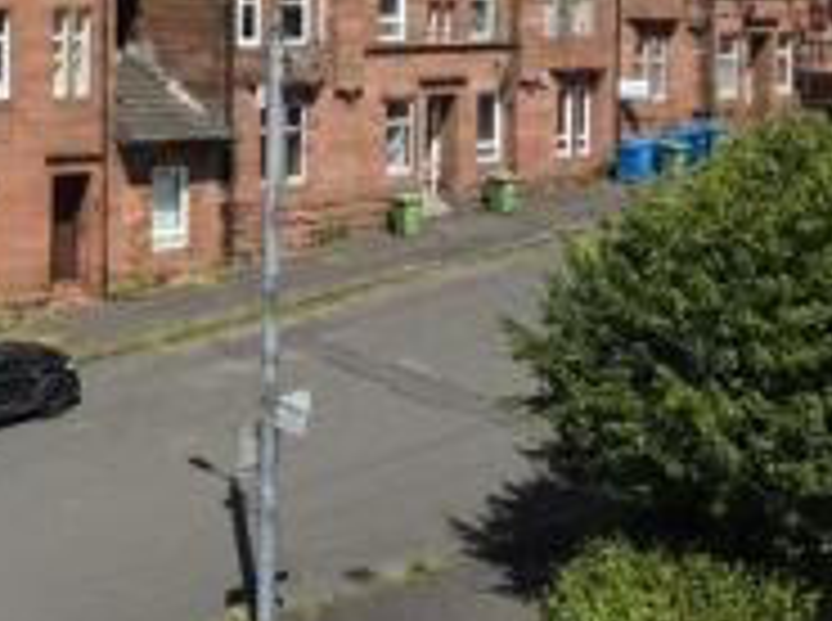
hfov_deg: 32.1
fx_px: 1319
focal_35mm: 55
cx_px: -11
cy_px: -11
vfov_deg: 25.1
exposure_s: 1/725
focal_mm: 4.5
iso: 100
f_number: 2.8
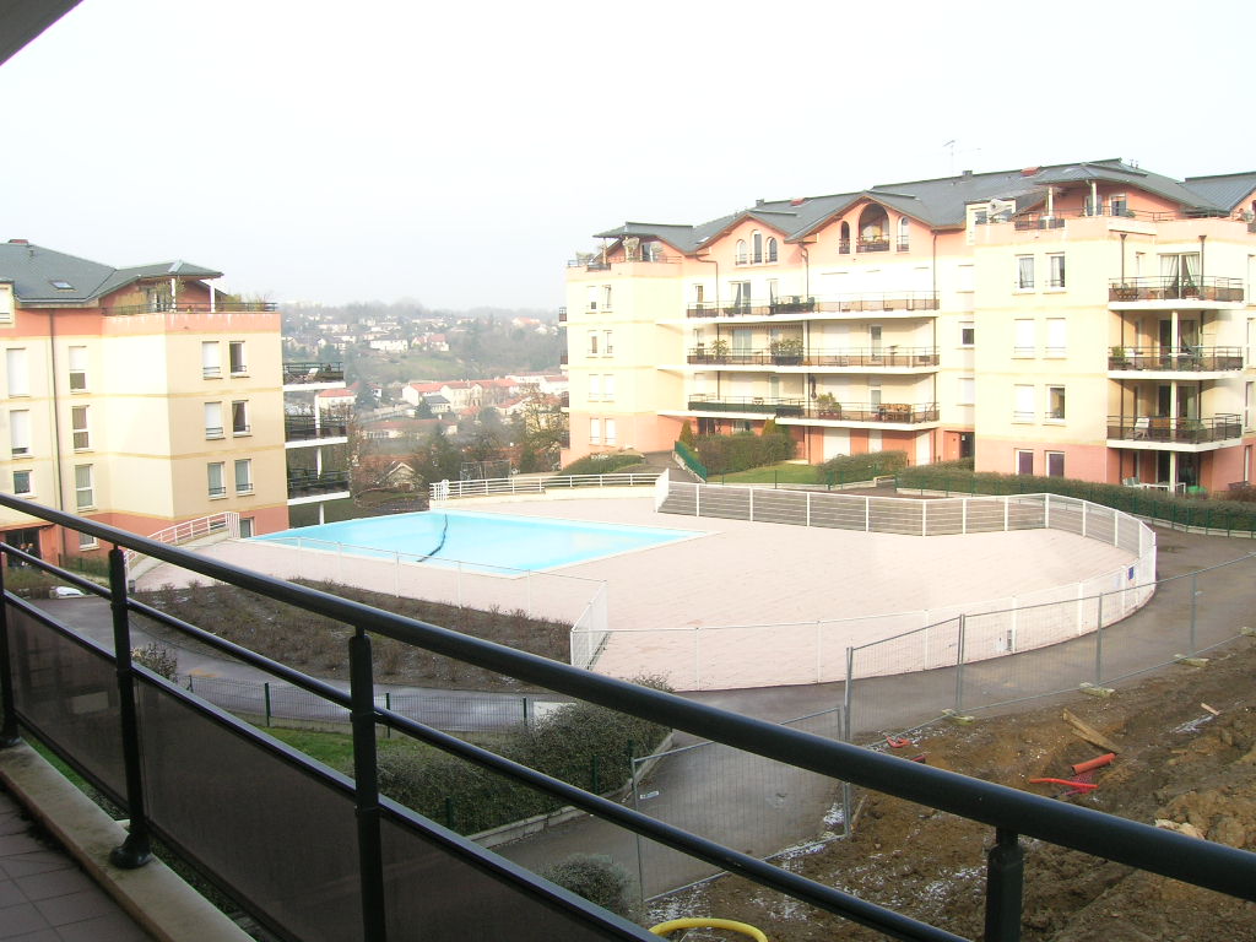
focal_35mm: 34
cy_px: 471
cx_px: 628
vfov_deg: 41.8
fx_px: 1234
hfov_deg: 54.0
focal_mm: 5.7
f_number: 4.9
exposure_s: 1/61.5
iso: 50
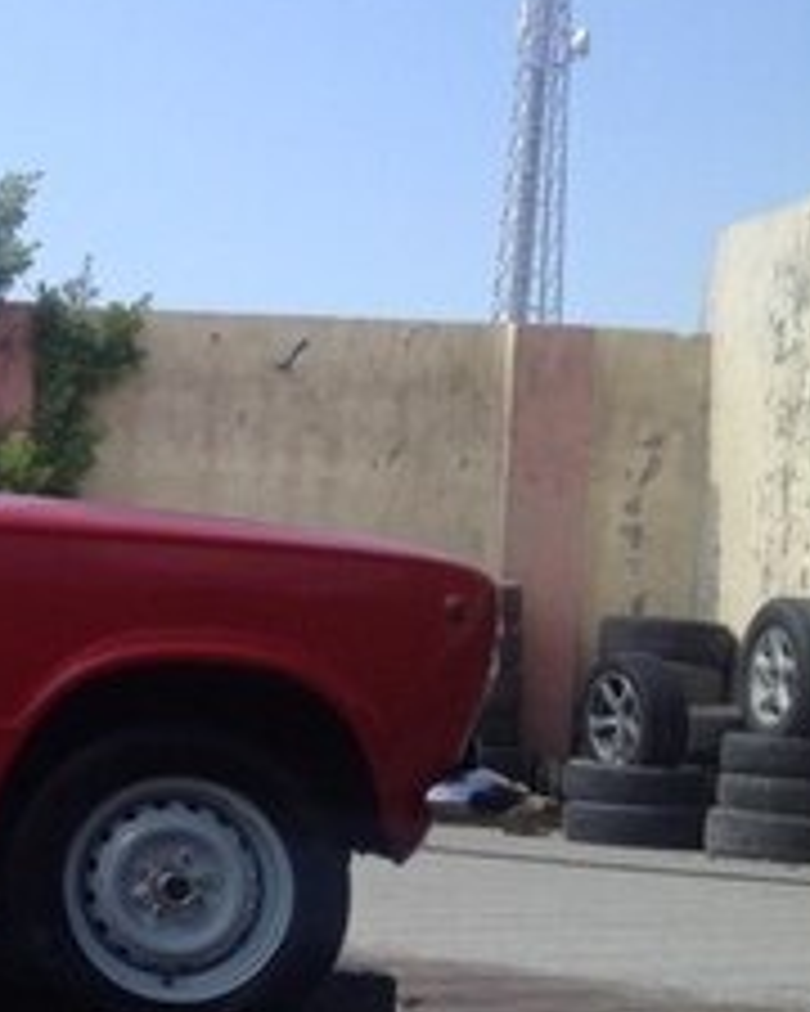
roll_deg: -5.0
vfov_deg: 19.2
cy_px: 618
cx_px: -518
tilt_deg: -1.9
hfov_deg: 14.1
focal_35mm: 100
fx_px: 2997
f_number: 2.4
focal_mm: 4.28
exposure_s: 1/1227
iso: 50
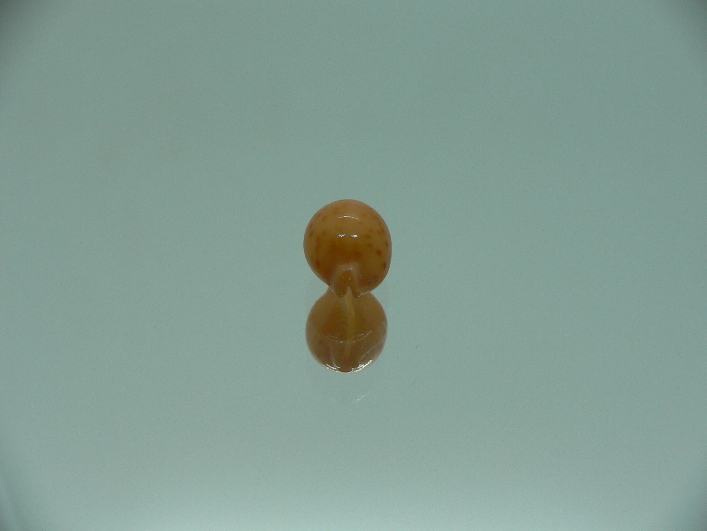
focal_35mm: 35
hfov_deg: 52.6
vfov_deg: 40.7
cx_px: 354
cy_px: 266
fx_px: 715
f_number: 2.8
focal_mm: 4.6
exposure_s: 1/60
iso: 80
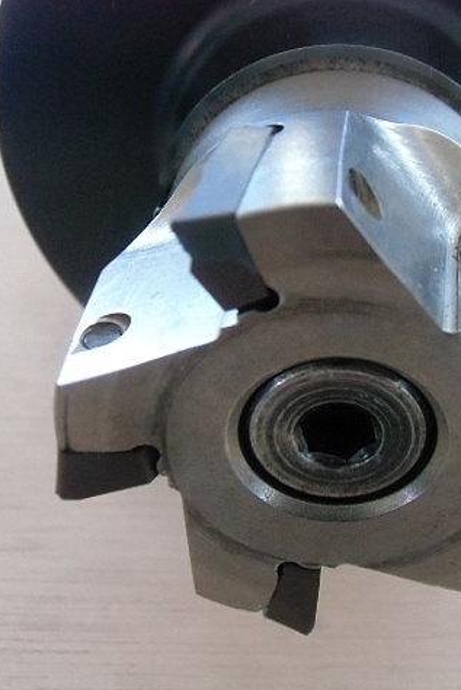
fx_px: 806
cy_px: 344
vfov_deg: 46.4
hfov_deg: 31.4
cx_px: 343
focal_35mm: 42
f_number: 3.5
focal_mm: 5.36
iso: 800
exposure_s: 1/50
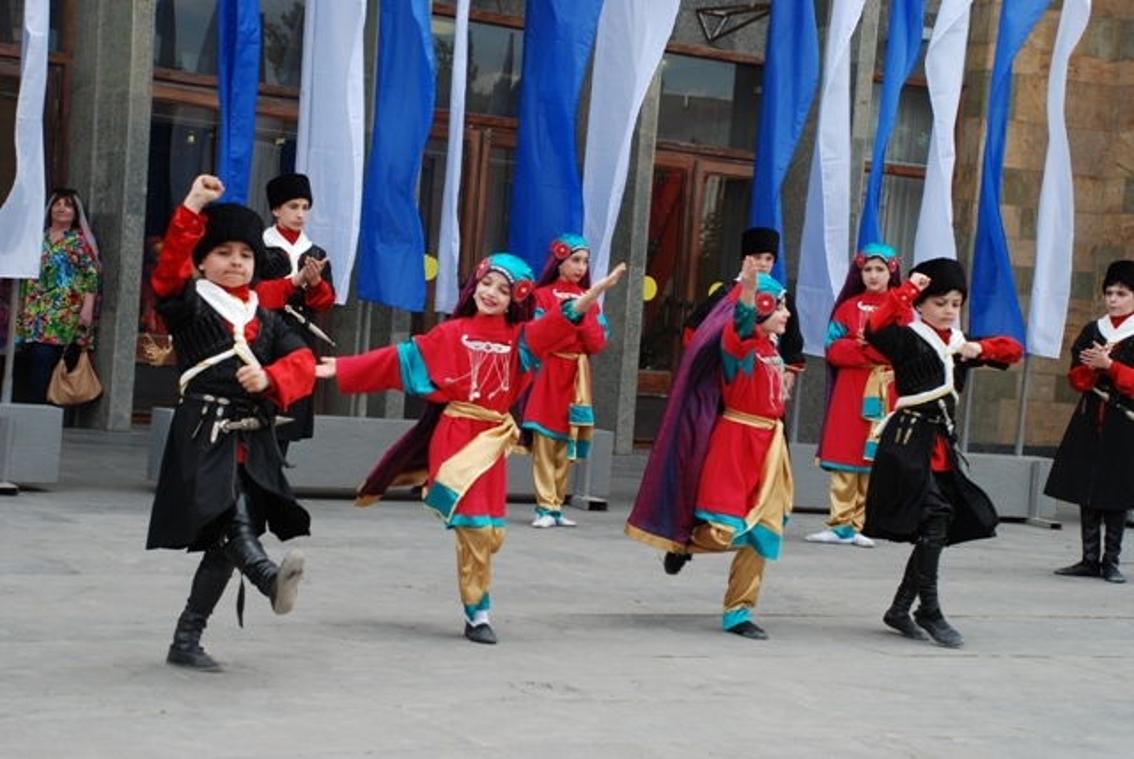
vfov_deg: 19.0
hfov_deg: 28.0
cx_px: 567
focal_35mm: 72
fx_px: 2270
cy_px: 380
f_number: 8
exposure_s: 1/250
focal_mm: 48
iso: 400
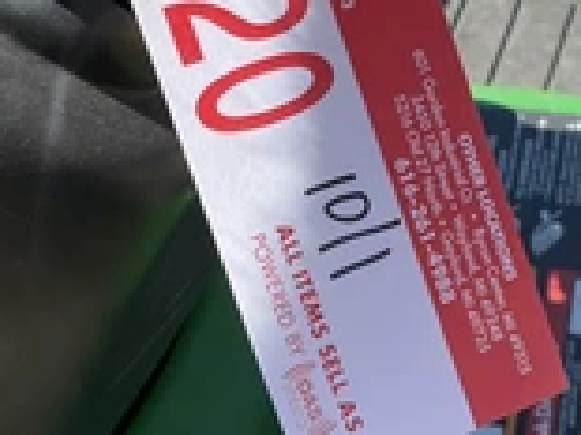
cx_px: 401
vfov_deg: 19.4
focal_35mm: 75
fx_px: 1258
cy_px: 98
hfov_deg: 25.8
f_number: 1.8
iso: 25
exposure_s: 1/883
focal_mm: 3
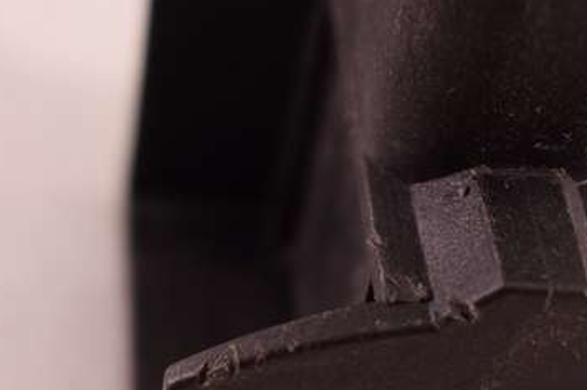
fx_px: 1759
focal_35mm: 108
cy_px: 220
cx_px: 354
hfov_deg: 18.9
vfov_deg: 12.7
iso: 200
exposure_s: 1/100
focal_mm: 10.4
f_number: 2.5
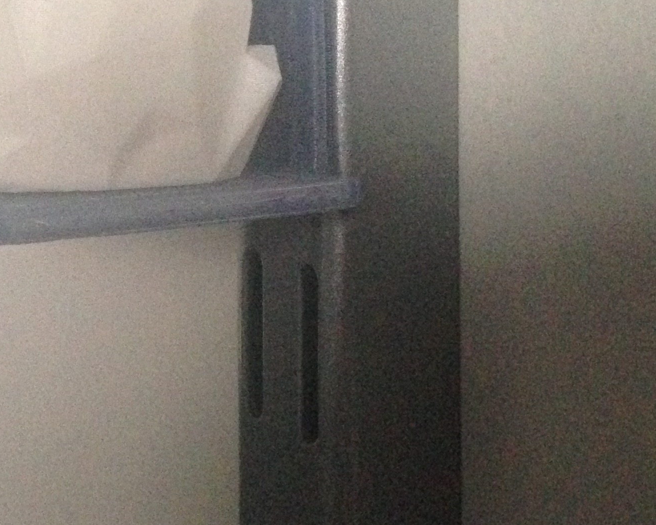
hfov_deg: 23.2
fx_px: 1553
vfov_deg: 18.7
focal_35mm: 80
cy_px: 11
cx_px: 59
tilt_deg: +0.0
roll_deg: -1.2
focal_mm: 4.12
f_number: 2.4
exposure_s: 1/15
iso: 500
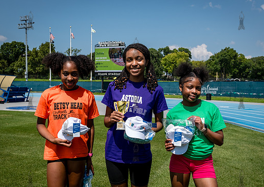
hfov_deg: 47.6
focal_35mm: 40
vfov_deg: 34.7
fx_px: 299
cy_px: 106
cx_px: 136
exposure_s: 1/1250
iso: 250
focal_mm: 29
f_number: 6.3
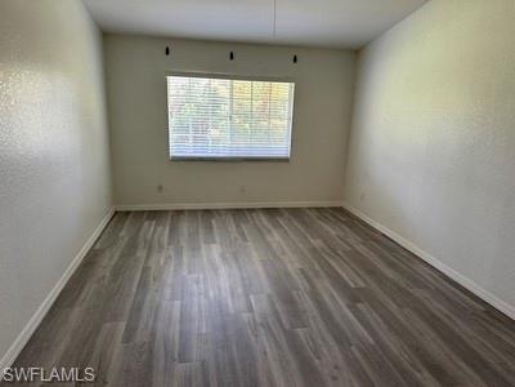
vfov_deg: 56.8
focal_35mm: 24
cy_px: 194
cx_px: 258
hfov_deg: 71.6
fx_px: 357
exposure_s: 1/120
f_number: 1.78
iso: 125
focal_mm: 6.86
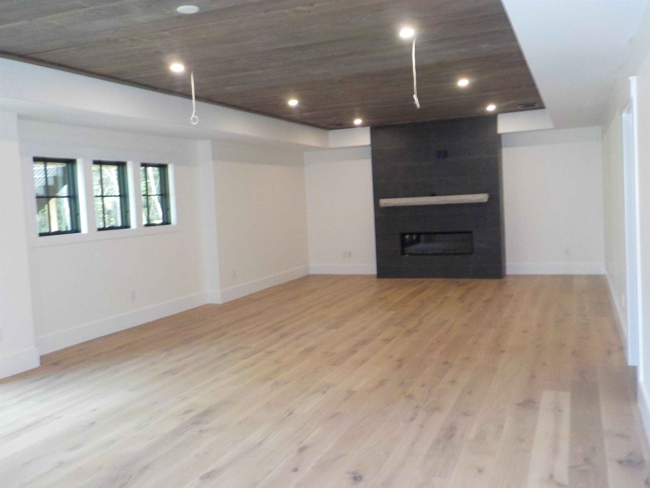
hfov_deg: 60.0
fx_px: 563
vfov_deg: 46.8
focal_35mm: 30
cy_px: 244
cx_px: 325
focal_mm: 4.1
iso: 400
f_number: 3.3
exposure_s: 1/30
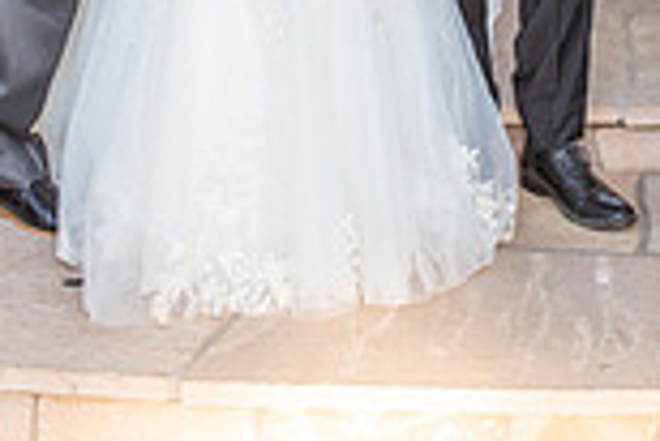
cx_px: 476
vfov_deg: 11.7
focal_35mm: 109
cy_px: -328
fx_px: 2000
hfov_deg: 18.6
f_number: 5.6
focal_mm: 29
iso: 400
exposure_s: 1/200
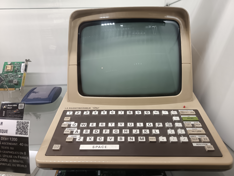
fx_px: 162
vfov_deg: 56.8
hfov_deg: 71.6
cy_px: 88
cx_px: 117
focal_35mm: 24
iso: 851
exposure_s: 1/33.3
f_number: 1.75
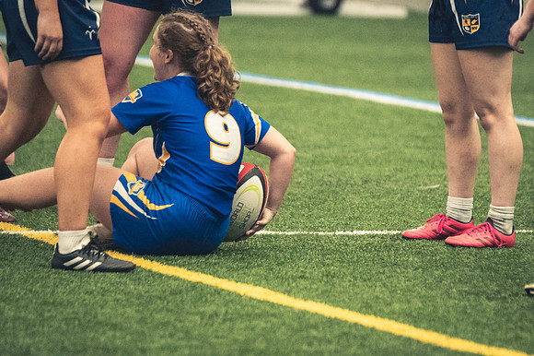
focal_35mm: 385
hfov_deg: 5.4
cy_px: 228
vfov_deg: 3.6
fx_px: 5708
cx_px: 343
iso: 12800
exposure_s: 1/500
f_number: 2.8
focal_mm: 200
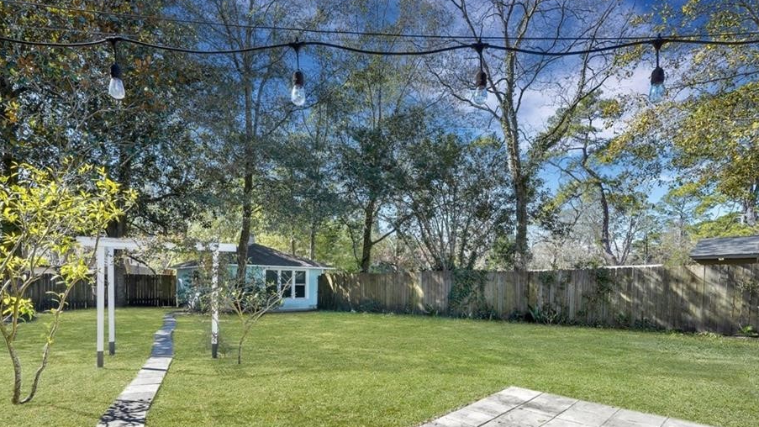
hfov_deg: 89.5
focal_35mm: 19
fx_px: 382
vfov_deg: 57.4
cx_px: 360
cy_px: 274
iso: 320
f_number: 9
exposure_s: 1/125
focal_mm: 16
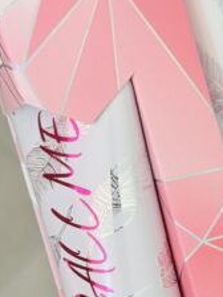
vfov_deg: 15.9
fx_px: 1057
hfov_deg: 12.0
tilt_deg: -63.1
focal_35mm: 123
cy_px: 223
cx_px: 175
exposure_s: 1/60
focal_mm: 6.76
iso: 160
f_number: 1.78
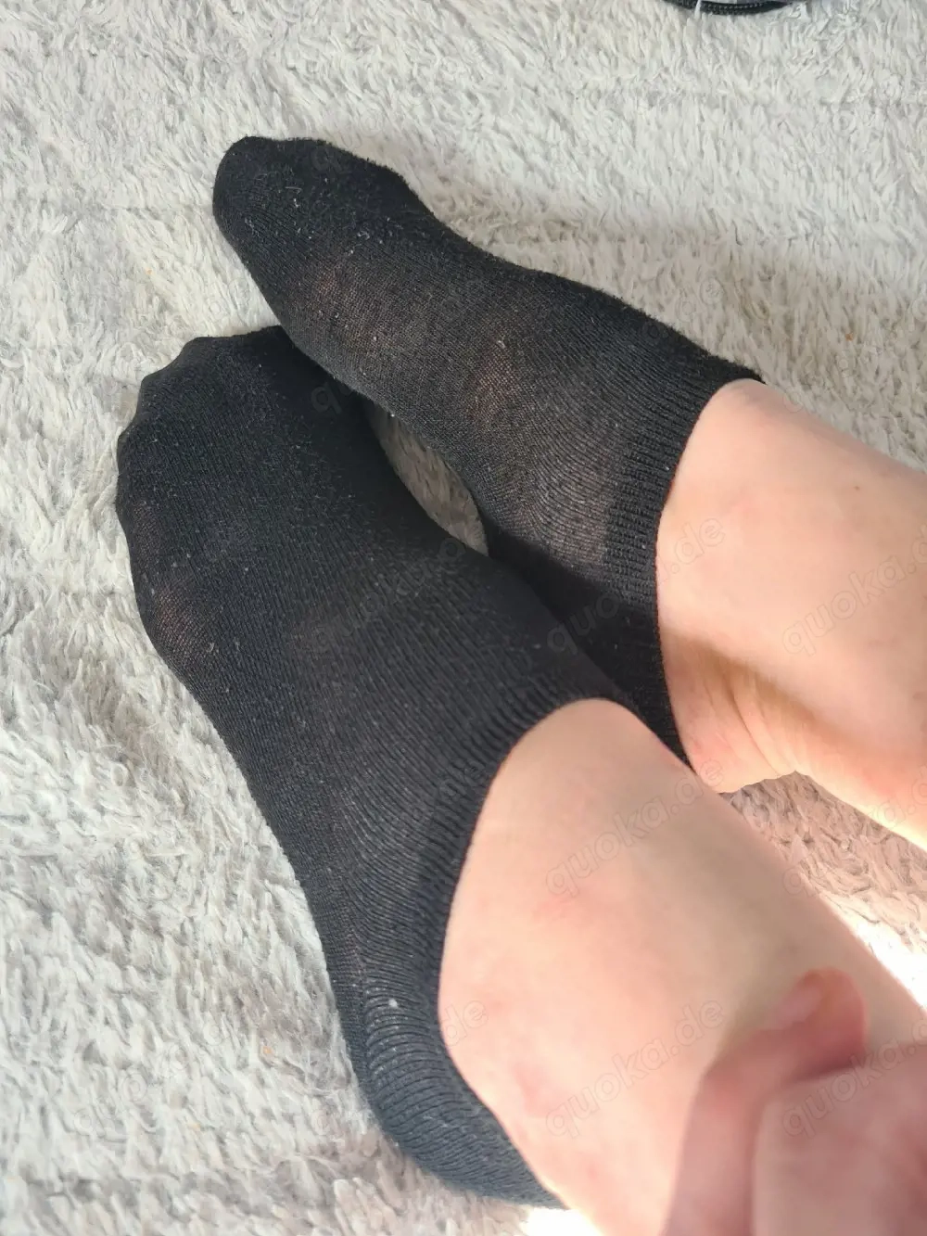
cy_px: 618
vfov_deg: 67.3
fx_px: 928
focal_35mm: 26
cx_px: 464
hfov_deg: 53.1
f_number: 1.8
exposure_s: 1/100
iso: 64
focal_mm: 5.4
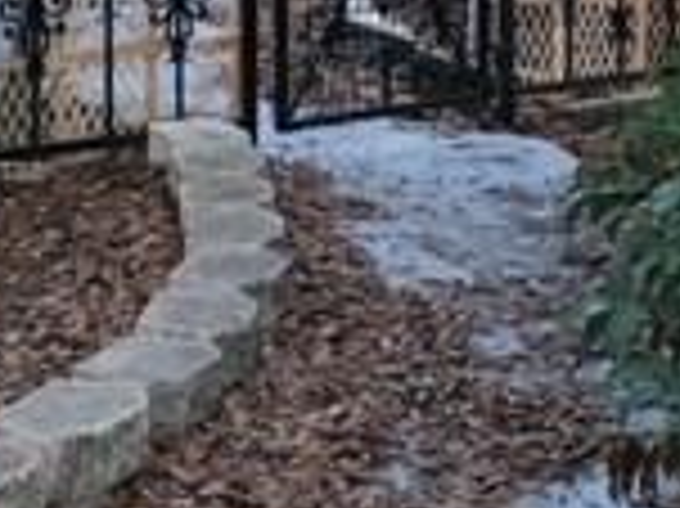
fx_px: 2414
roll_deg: -0.7
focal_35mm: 123
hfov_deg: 16.0
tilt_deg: -1.6
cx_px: 509
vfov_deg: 11.6
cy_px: -225
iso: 100
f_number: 2.2
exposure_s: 1/30
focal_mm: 4.15
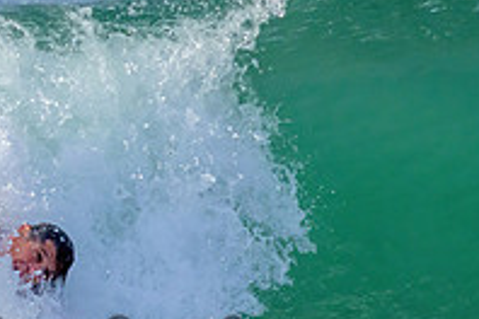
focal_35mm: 3231
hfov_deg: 0.6
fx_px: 42987
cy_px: 360
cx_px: 17
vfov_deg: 0.4
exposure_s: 1/1600
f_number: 11
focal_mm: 800
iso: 1100
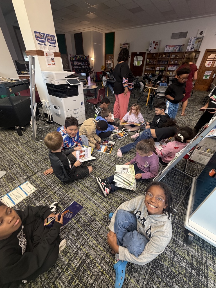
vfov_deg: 102.1
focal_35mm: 14
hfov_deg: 85.7
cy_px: 144
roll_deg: -2.3
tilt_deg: -34.4
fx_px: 116
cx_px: 108
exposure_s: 1/60
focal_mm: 2.22
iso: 320
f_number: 2.2
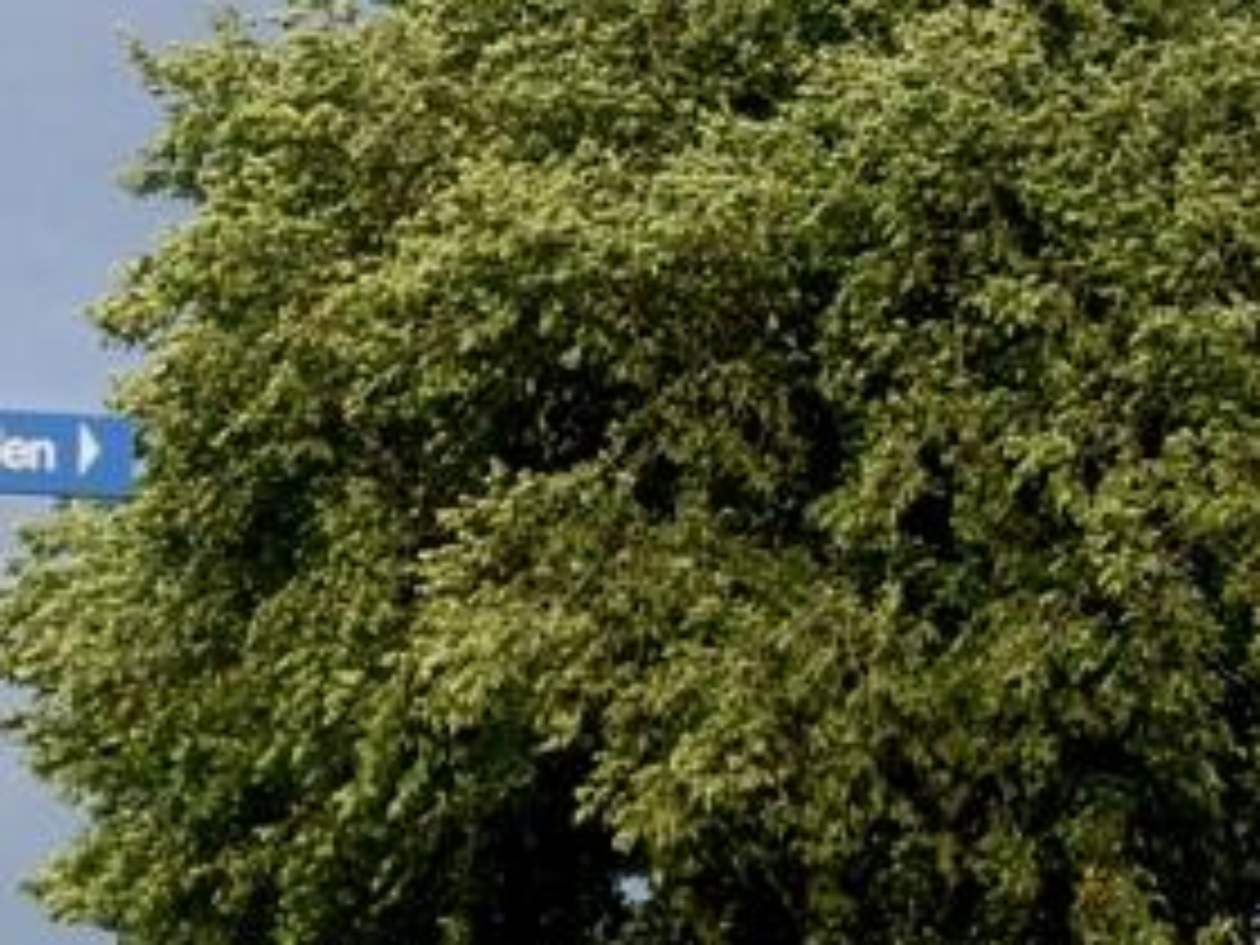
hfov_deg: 21.9
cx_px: 72
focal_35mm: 87
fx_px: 3167
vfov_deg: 16.6
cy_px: 976
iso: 64
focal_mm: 7.9
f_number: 2.8
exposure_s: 1/500
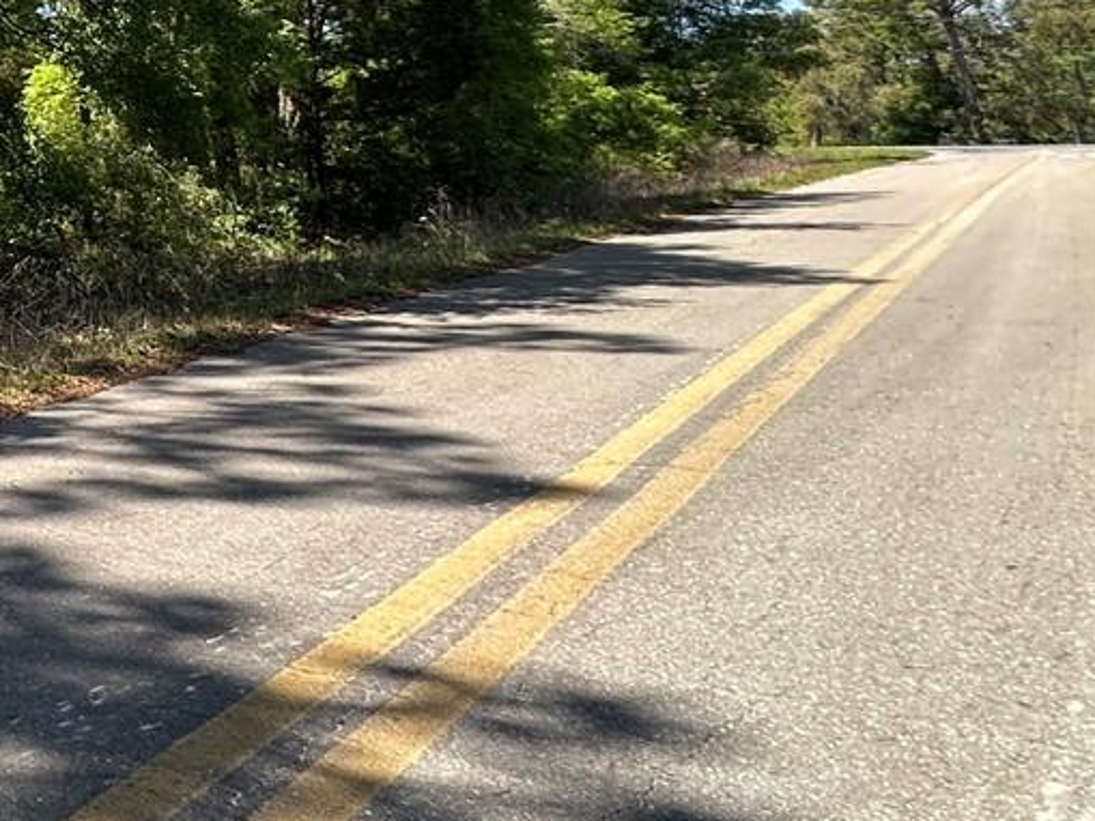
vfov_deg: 29.7
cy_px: -73
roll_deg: -1.1
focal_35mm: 44
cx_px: -620
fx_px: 1392
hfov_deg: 26.9
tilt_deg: +10.5
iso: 40
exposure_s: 1/303
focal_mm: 2.22
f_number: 2.2
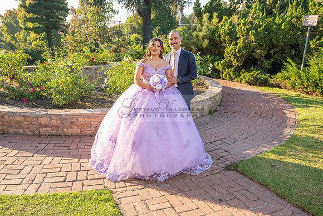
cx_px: 162
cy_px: 108
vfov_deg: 43.6
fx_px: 269
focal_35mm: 30
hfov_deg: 61.9
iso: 200
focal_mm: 30
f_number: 5.6
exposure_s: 1/200
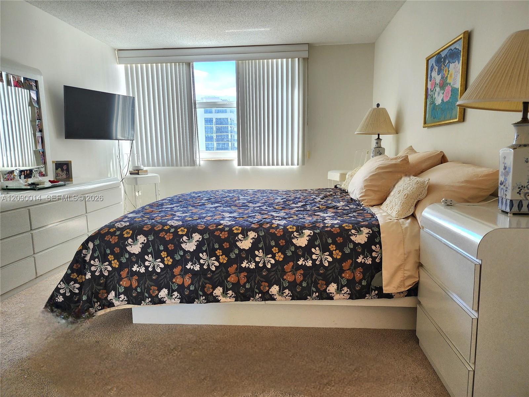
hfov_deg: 73.9
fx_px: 351
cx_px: 264
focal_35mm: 23
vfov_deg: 58.9
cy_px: 198
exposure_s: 1/182
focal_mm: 6.4
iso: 80
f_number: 1.8
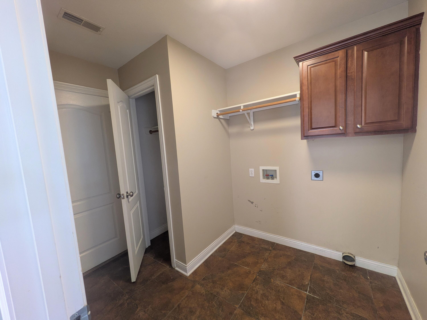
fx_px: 173
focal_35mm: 14
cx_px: 214
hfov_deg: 102.0
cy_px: 160
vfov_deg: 85.7
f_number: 2.2
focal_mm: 1.83
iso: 80
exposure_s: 1/24
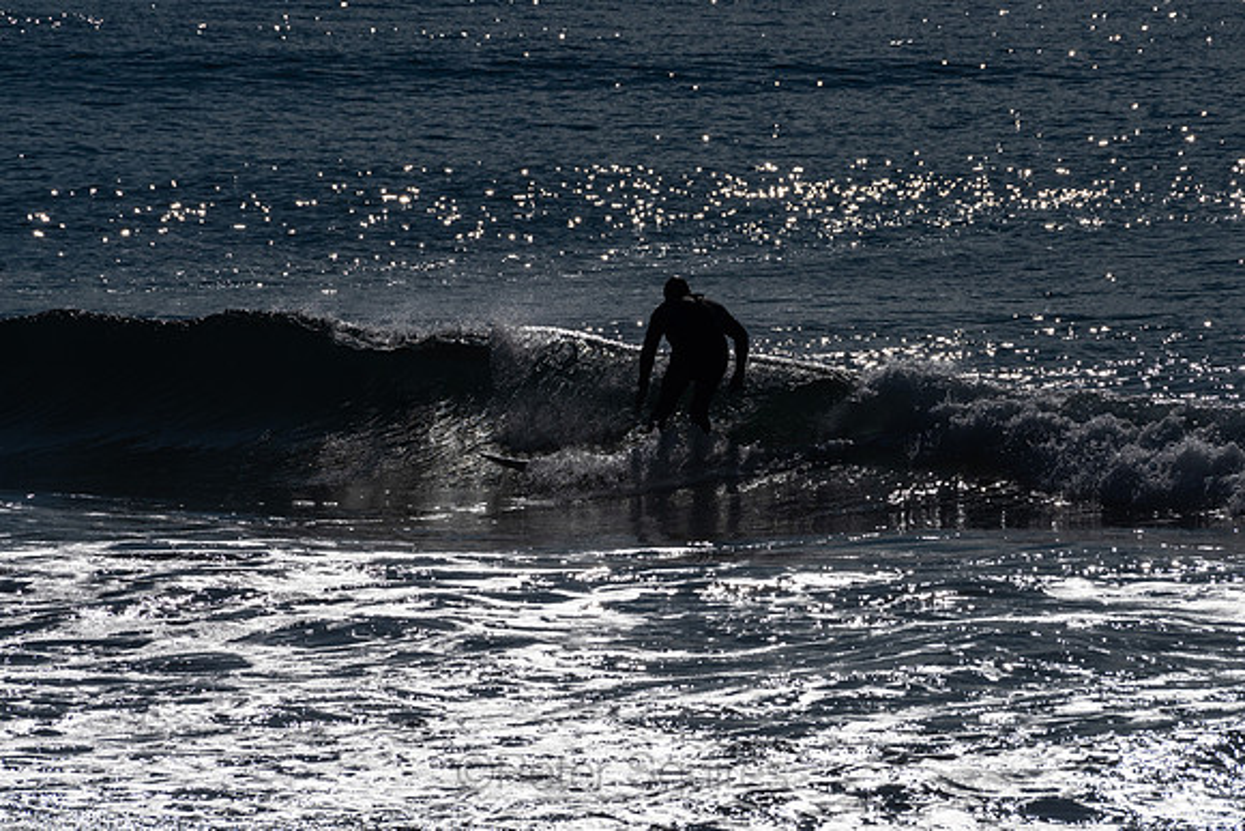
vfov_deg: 2.3
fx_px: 20704
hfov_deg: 3.4
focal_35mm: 599
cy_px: 406
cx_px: 637
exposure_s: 1/1000
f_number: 18
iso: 64
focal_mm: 500
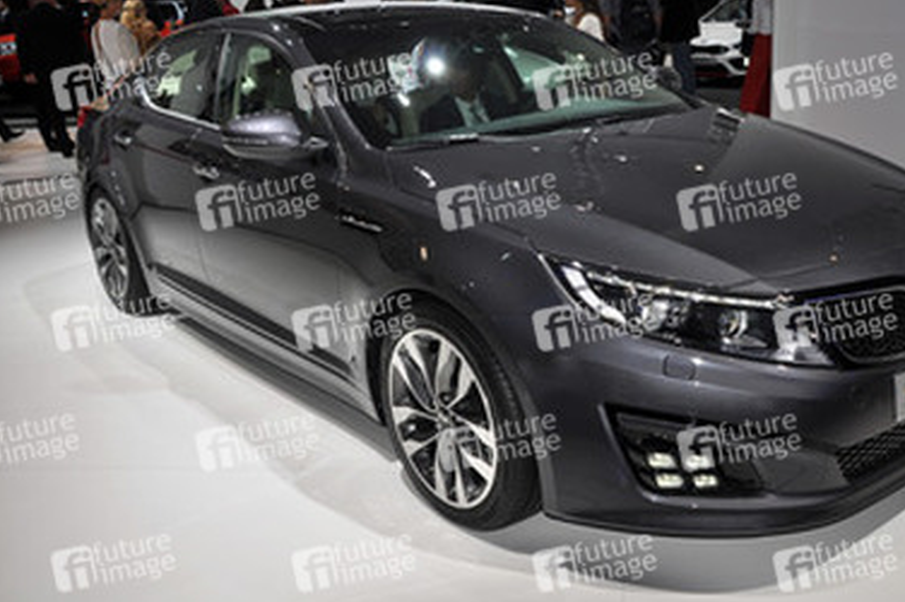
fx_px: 904
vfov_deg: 36.8
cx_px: 531
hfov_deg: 52.9
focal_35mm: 36
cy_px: 262
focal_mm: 20
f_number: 6.3
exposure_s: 1/200
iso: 200
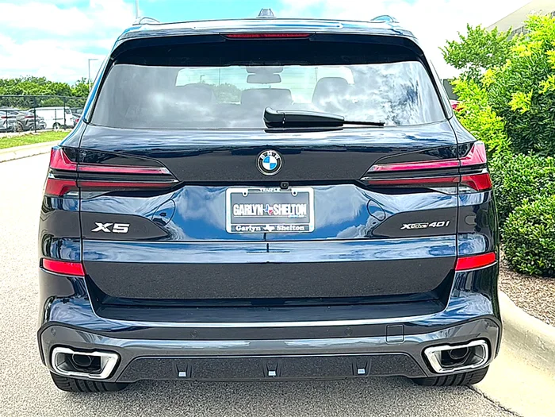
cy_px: 208
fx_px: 641
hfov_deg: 46.8
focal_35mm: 40
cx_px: 278
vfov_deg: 36.0
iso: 80
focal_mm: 6.86
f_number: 1.78
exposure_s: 1/2119
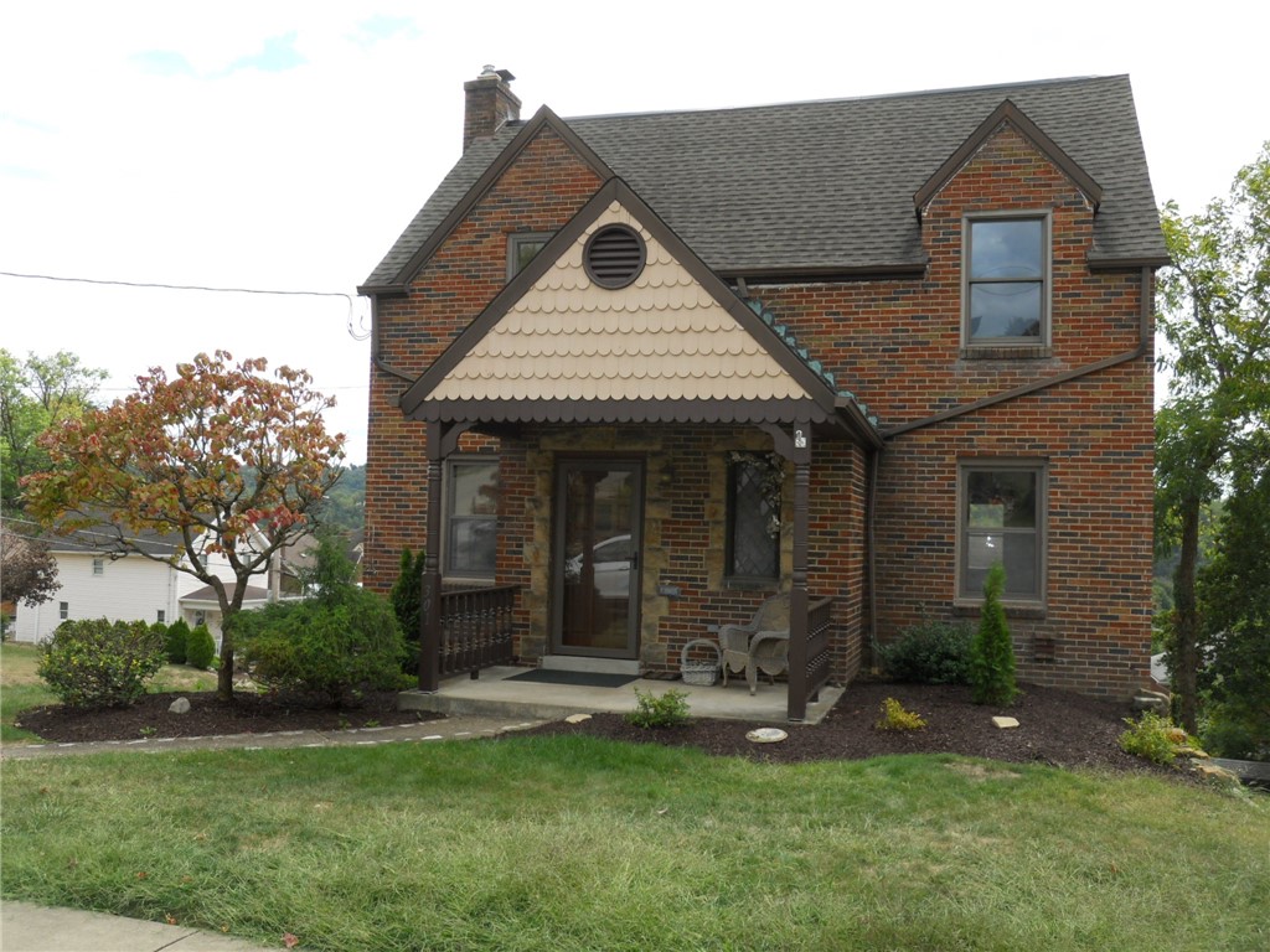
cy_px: 476
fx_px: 1174
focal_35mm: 32
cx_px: 635
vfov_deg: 44.2
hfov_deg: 56.8
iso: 80
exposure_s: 1/640
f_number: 2.8
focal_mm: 5.7
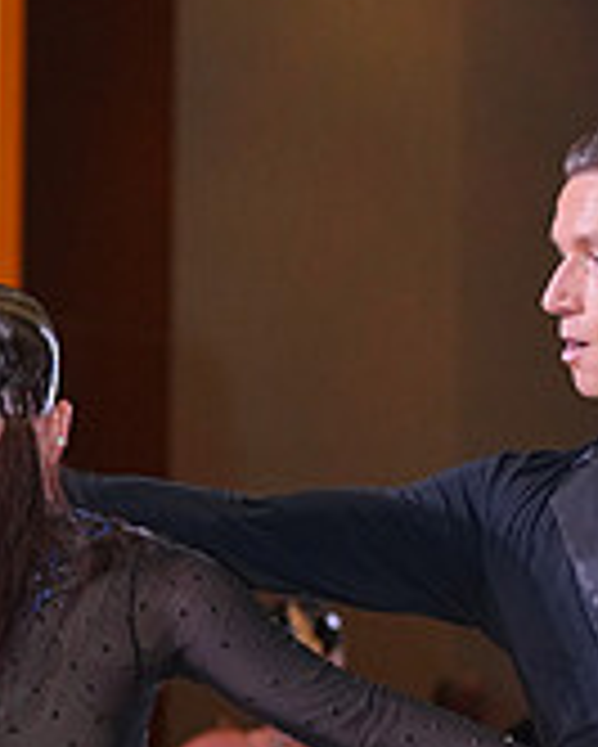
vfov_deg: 6.6
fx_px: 6366
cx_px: 398
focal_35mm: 288
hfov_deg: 5.4
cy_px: 1089
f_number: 4.5
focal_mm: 88
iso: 2500
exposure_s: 1/250
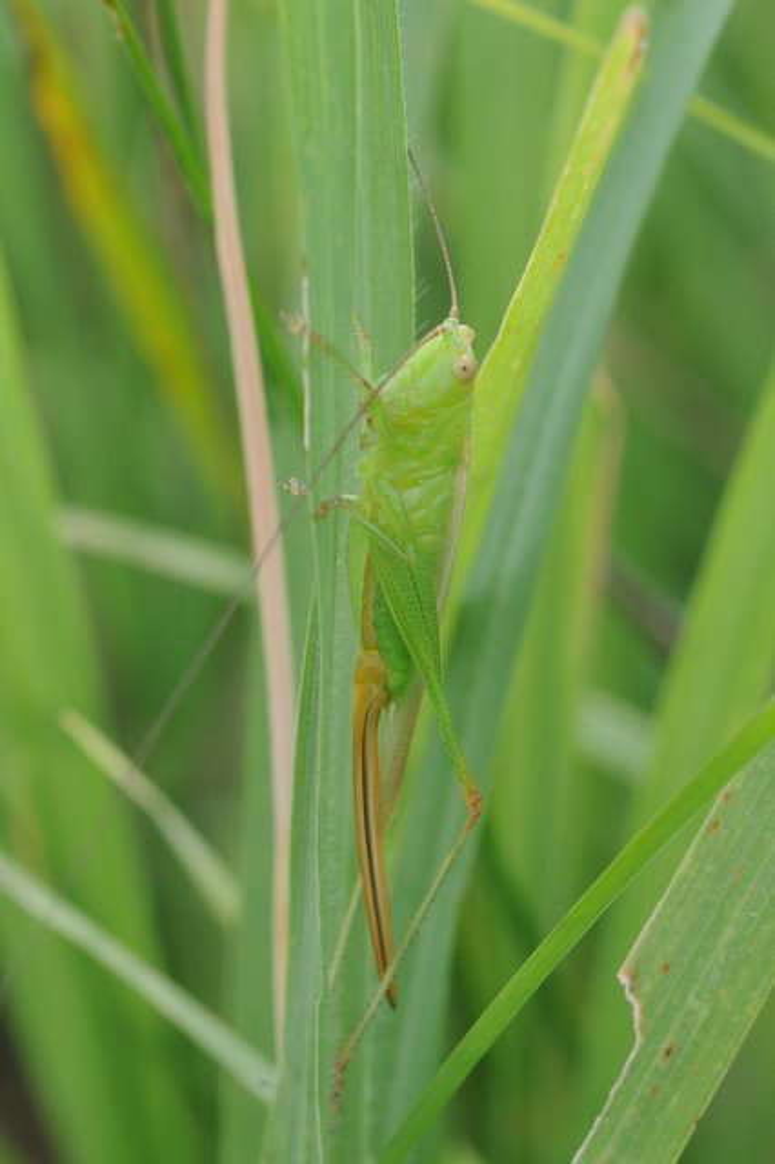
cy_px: 582
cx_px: 388
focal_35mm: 158
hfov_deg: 8.7
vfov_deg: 13.0
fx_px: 5091
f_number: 10
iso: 400
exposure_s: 1/320
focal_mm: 105
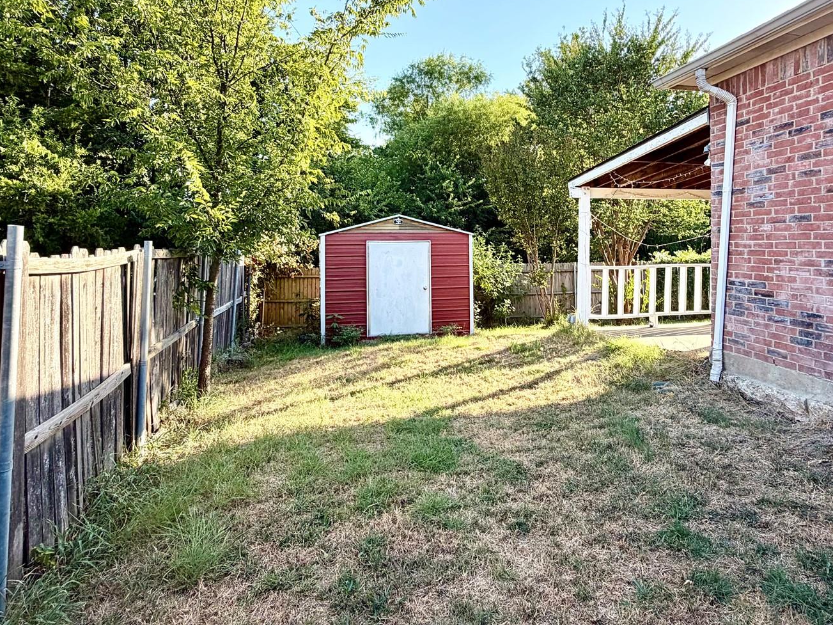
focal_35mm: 22
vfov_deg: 60.3
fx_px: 529
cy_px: 237
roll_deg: +0.8
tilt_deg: +1.3
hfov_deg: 76.3
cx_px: 448
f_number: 2.2
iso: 50
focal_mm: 2.22
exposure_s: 1/502
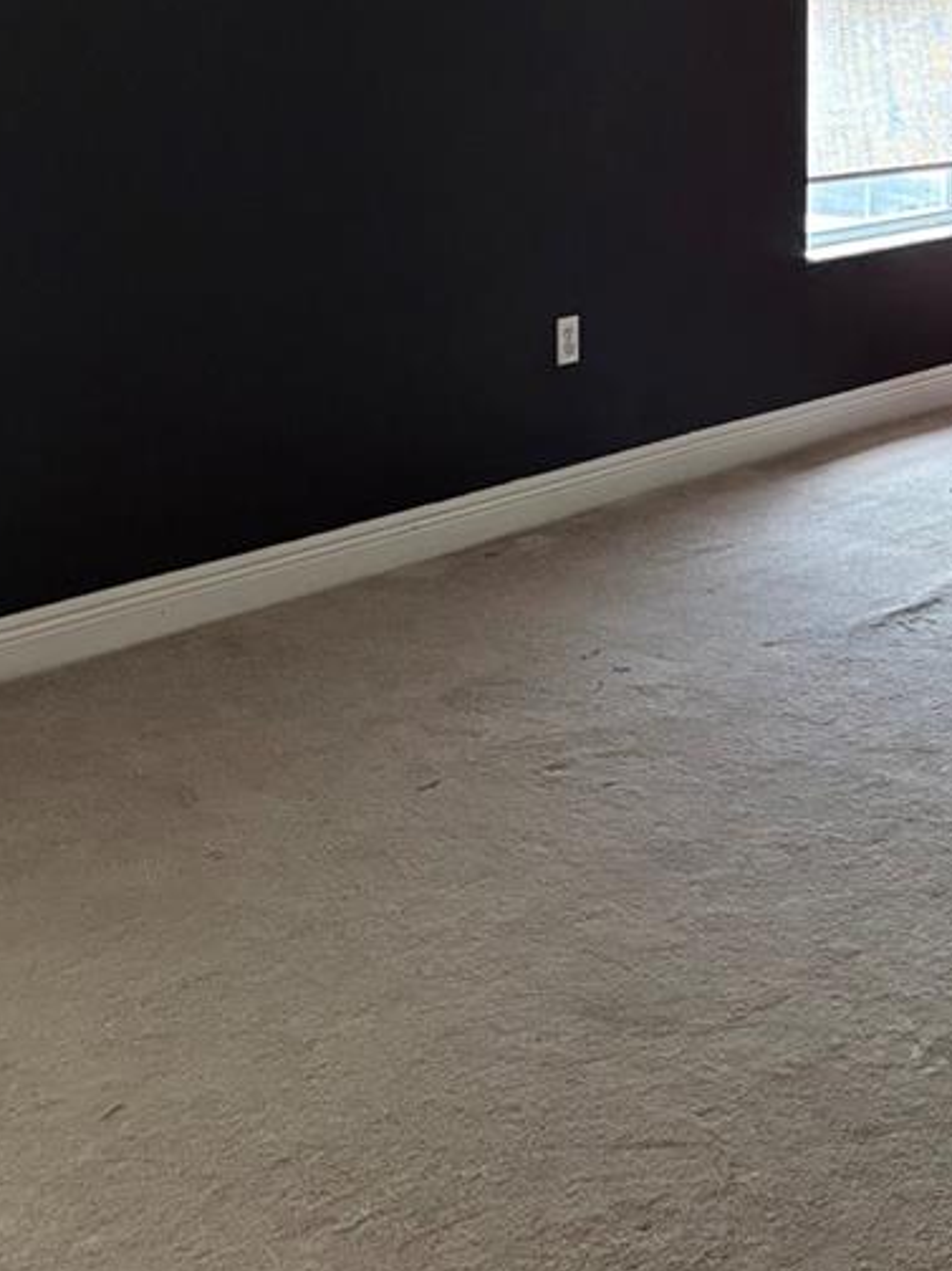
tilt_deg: -2.1
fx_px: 2274
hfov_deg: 22.5
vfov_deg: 29.7
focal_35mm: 62
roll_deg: -1.5
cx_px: 1015
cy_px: 91
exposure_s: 1/60
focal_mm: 5.96
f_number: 1.6
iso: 200
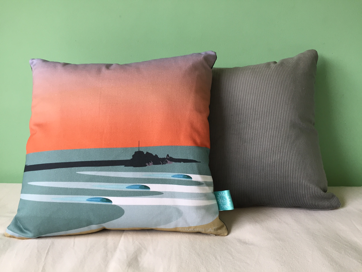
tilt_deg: -10.0
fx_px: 303
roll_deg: +0.2
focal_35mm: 29
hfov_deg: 61.7
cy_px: 136
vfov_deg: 48.2
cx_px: 181
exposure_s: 1/33
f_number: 2.2
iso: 50
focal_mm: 4.15
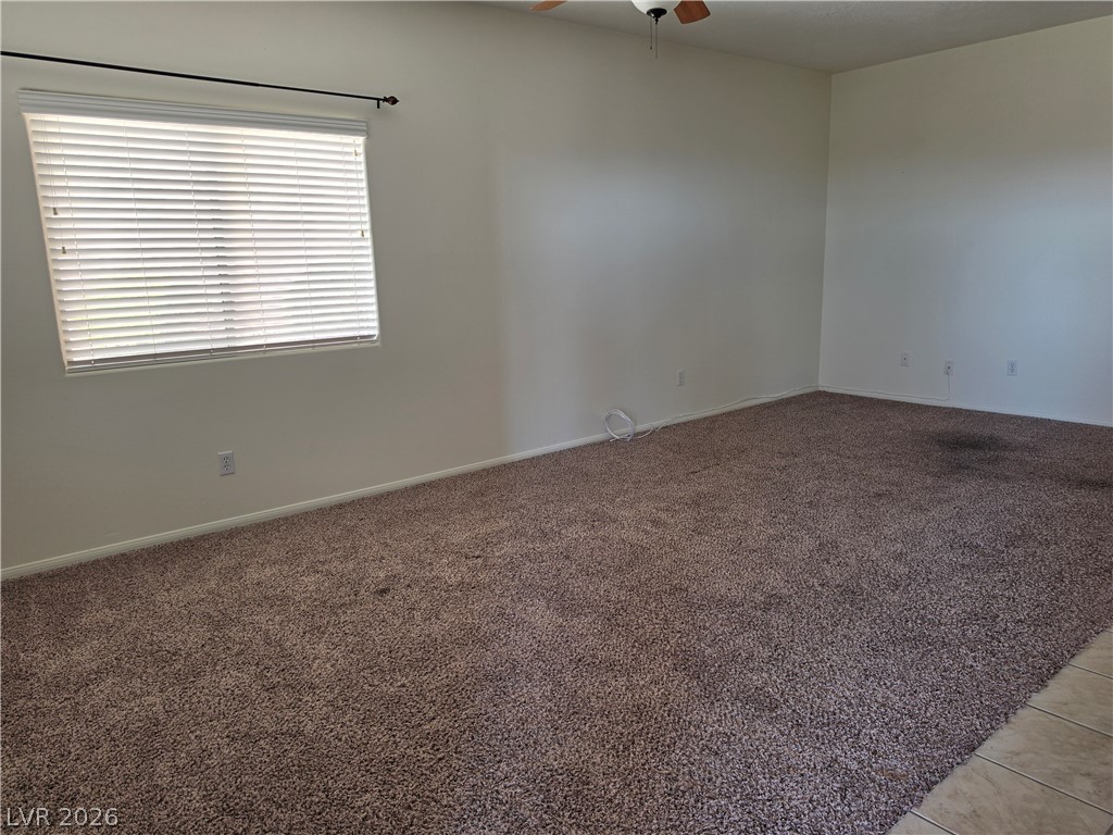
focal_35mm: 23
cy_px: 418
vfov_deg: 58.9
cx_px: 556
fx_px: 740
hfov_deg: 73.9
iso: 64
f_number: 1.4
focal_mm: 6.5
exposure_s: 1/180
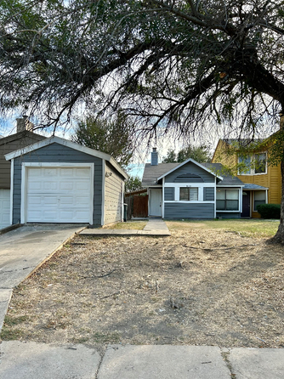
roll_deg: -1.3
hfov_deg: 49.7
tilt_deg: +1.3
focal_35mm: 28
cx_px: 134
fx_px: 307
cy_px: 202
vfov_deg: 63.4
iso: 50
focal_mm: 5.7
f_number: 1.5
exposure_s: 1/853
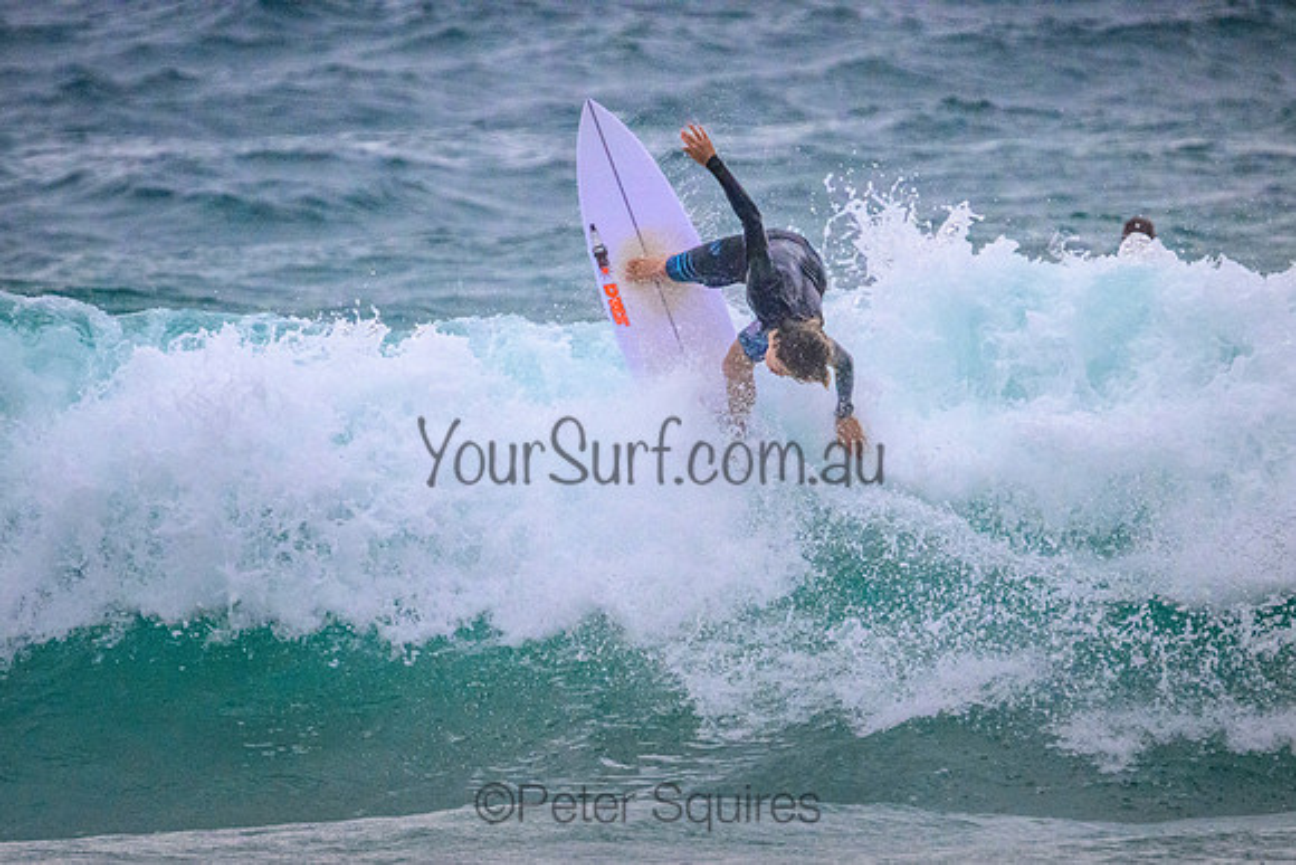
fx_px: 27911
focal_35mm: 775
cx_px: 623
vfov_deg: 1.8
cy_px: 516
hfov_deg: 2.7
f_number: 11
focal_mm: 650
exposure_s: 1/1250
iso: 5000
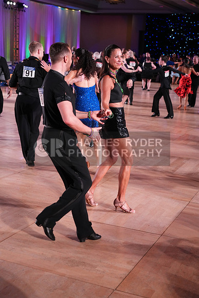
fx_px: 431
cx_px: 100
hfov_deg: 26.0
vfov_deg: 38.2
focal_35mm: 52
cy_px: 149
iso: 2500
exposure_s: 1/400
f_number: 4
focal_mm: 52
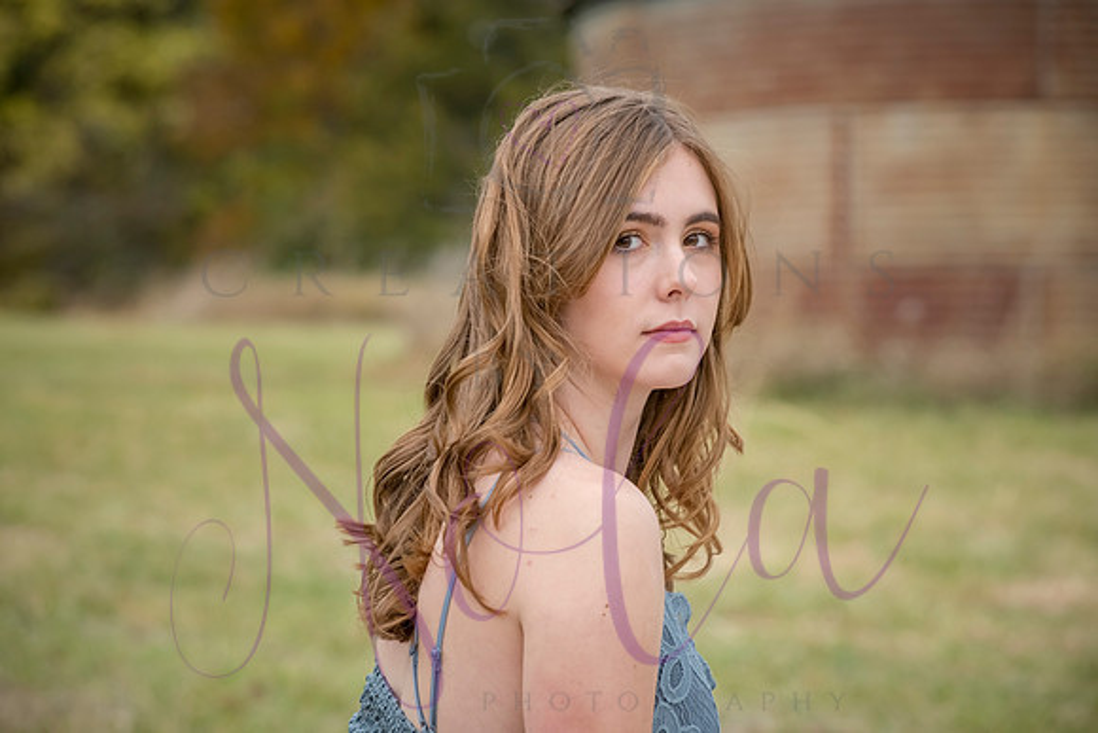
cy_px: 366
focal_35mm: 145
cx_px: 549
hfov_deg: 14.2
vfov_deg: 9.5
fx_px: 4423
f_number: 8
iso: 800
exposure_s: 1/320
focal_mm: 145
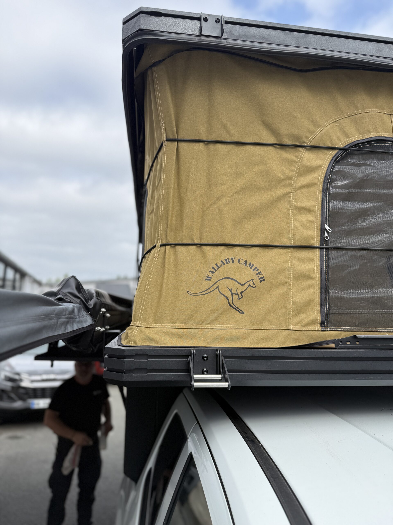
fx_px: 363
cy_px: 262
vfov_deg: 71.6
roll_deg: -1.8
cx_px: 196
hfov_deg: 56.8
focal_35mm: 24
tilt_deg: +10.4
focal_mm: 6.76
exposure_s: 1/1812
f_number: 1.78
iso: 80
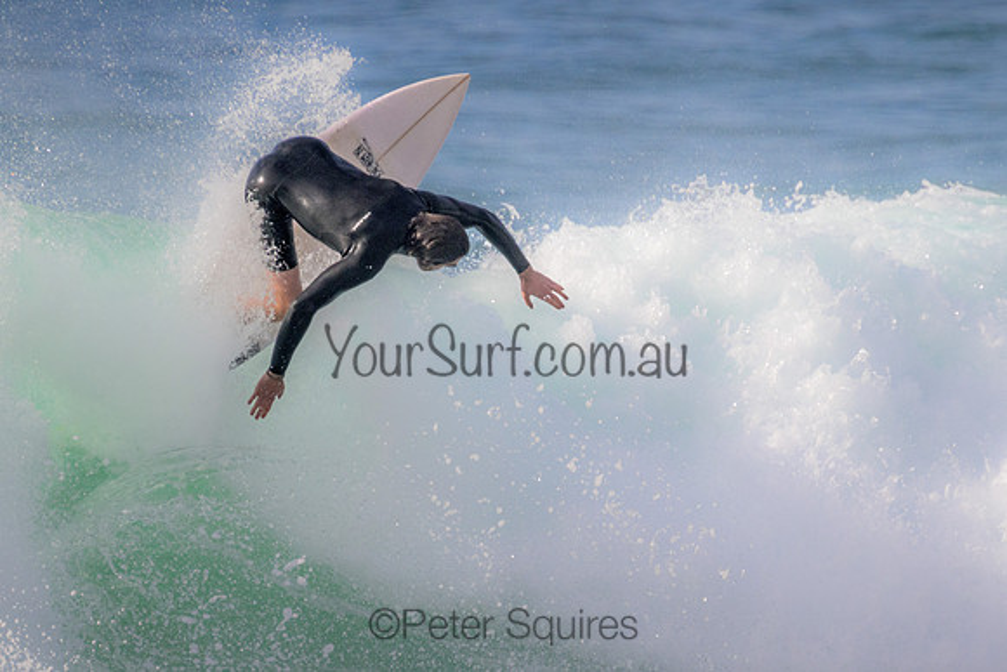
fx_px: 30291
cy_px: 358
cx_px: 681
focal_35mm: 1083
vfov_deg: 1.3
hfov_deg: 1.9
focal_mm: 800
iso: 1250
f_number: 11
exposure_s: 1/2000
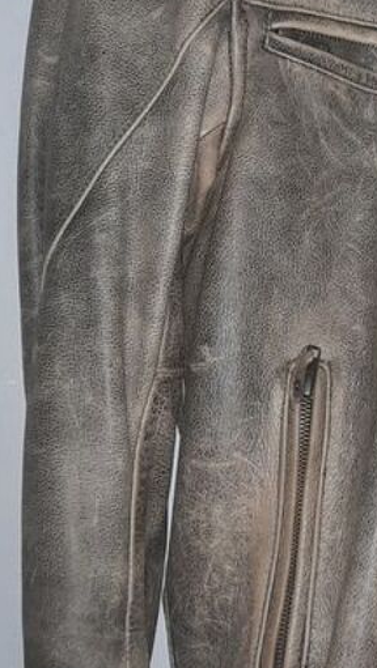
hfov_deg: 15.4
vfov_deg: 29.7
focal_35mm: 71
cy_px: 338
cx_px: 609
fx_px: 1260
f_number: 2
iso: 160
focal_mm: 4.6
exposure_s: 1/50
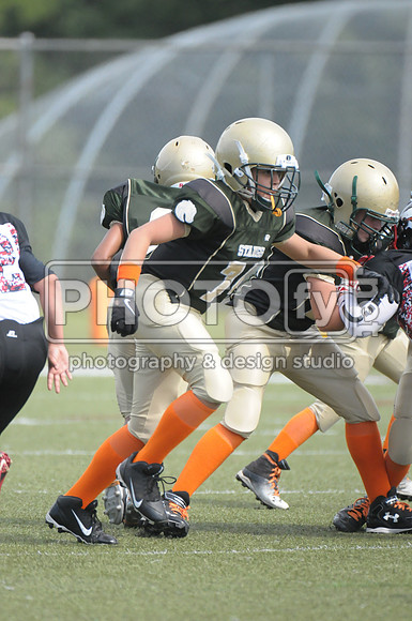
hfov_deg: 2.3
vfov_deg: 3.4
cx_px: 206
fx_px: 10330
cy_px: 310
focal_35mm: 600
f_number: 4
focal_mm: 400
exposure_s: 1/4000
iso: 1600
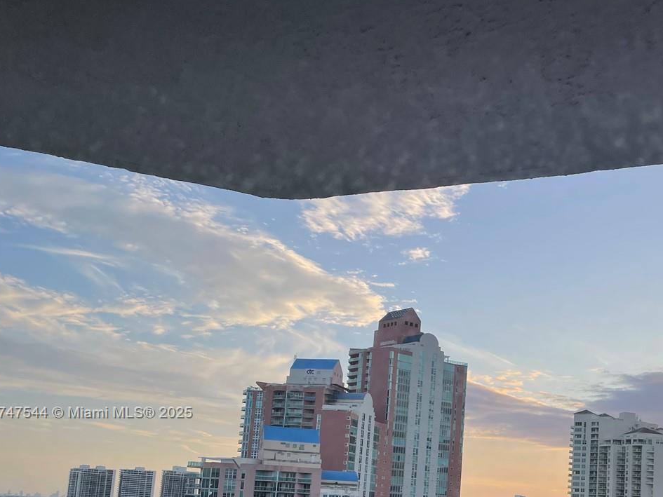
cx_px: 529
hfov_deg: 41.1
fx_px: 843
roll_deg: -2.9
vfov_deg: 31.8
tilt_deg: +7.7
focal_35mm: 44
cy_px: 414
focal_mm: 4.2
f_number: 1.6
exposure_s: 1/651
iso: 32
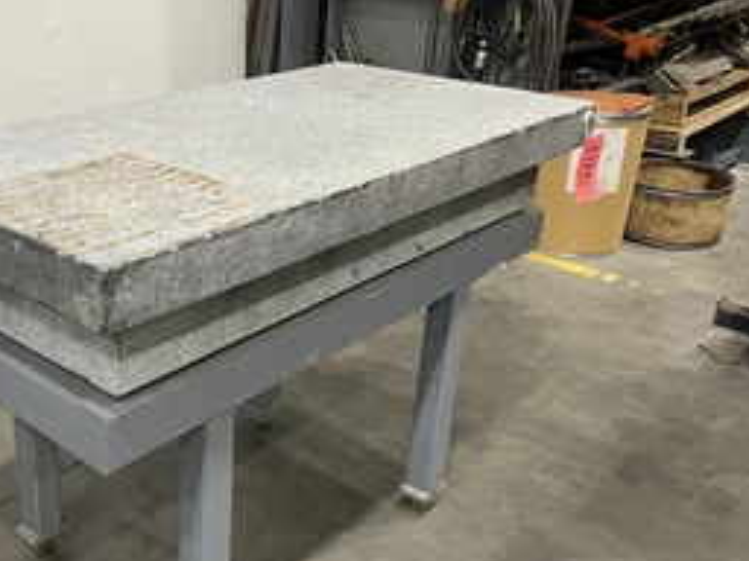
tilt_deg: -25.1
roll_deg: -0.7
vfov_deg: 36.8
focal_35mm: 39
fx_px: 844
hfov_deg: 46.8
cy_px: 318
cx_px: 225
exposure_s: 1/60
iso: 320
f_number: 1.6
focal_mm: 5.1
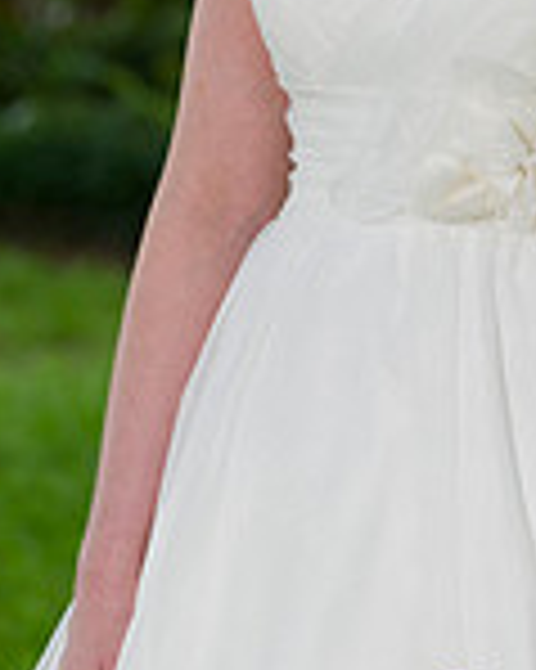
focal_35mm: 298
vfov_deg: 6.5
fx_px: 5915
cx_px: 421
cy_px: 148
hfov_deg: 5.2
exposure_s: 1/400
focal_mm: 105
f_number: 3.5
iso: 500
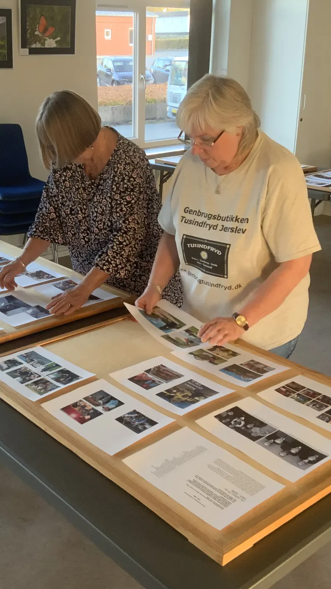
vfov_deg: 47.4
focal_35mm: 43
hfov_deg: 27.6
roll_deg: -1.3
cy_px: 289
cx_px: 128
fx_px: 671
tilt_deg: -19.7
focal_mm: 3
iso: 160
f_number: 1.8
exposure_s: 1/60
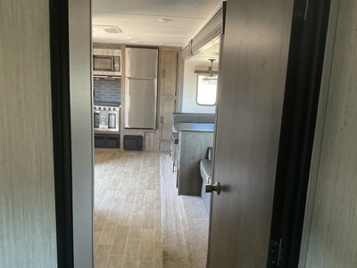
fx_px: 299
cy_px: 134
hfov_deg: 61.7
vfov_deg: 48.2
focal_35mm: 29
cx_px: 178
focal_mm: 3
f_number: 1.8
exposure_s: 1/60
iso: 200
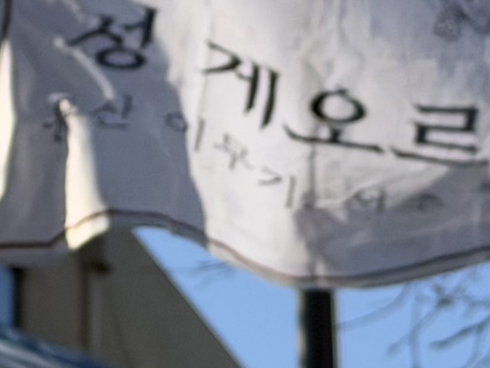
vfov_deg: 6.6
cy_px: 206
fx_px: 3199
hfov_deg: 8.8
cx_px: 181
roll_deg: +0.3
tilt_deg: +35.5
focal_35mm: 226
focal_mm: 6.76
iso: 64
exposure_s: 1/3704
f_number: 1.78
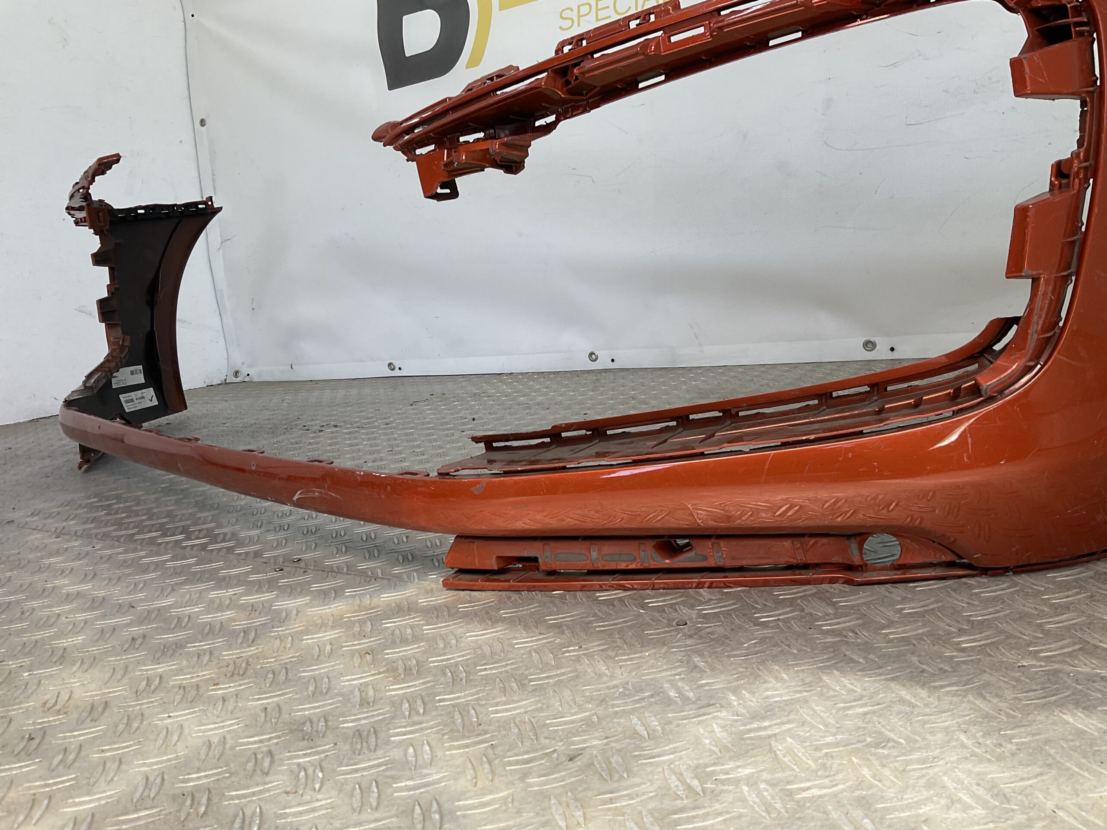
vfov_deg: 48.2
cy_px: 415
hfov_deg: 61.7
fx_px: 927
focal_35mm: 29
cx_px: 554
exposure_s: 1/217
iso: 16
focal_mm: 3
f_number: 1.8
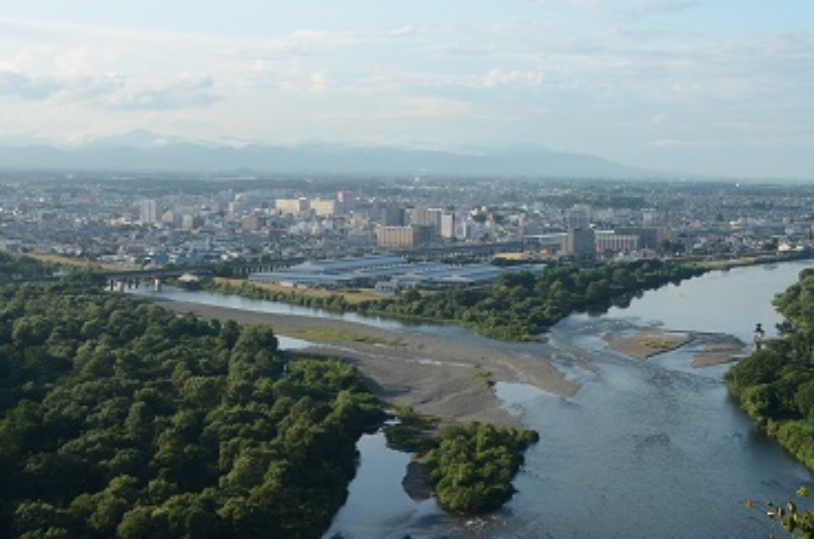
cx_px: 645
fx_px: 1421
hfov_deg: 31.2
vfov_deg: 21.0
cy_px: 52
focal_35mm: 63
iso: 100
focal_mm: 22
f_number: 7.1
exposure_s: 1/200
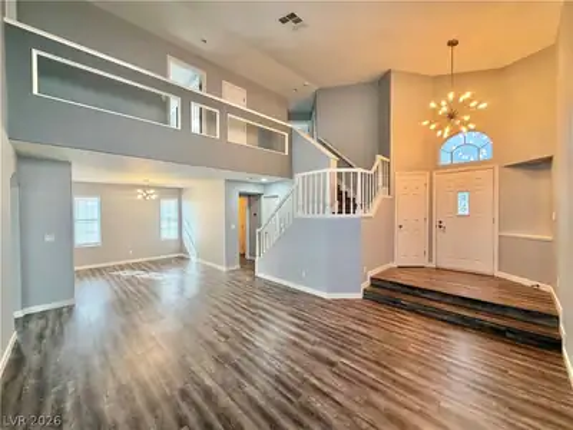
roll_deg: +0.7
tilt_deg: -0.5
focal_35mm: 14
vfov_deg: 85.7
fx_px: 232
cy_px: 215
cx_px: 286
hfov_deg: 102.1
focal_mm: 2.22
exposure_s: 1/60
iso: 200
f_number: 2.2
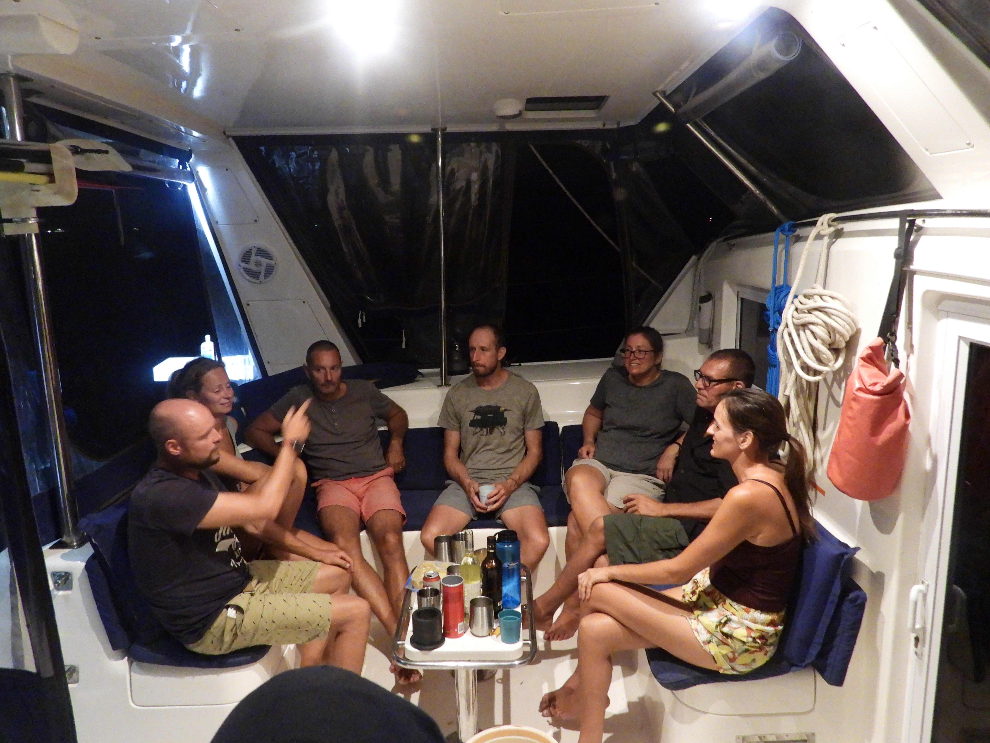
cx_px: 495
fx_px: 744
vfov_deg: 53.1
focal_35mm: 26
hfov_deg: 67.3
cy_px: 372
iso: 1400
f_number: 2.8
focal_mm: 4.7
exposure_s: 1/15
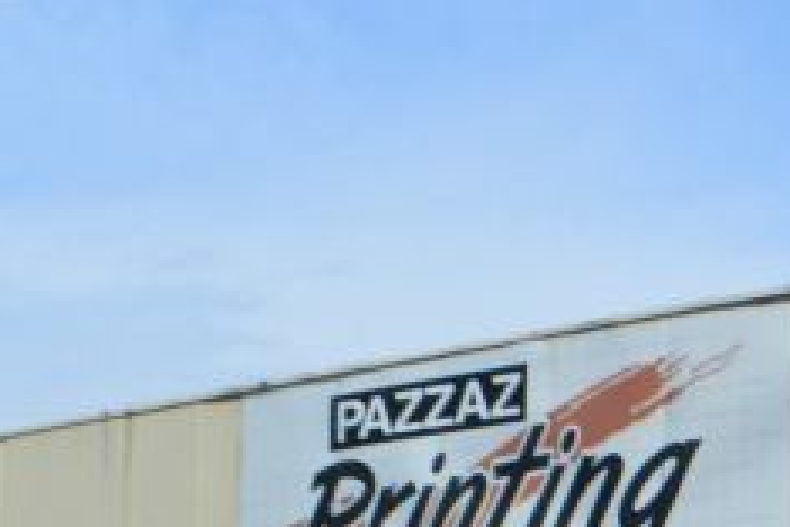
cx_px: 1617
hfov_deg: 8.7
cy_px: 931
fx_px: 4893
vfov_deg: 6.0
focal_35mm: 223
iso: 400
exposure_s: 1/400
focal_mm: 34
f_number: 11
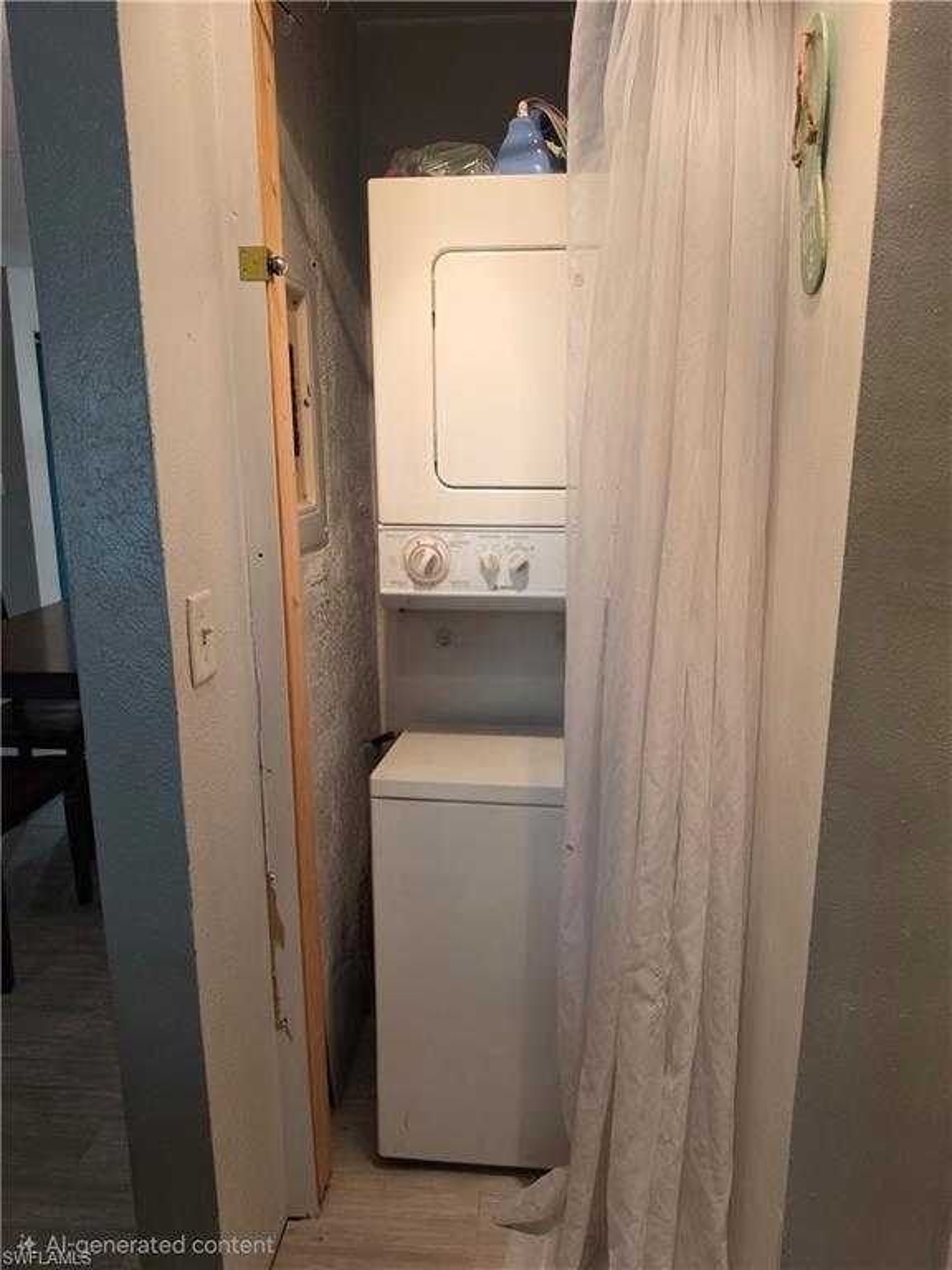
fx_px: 843
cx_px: 476
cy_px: 635
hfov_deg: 58.9
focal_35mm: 23
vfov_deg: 73.9
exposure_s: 1/120
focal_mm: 6.5
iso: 160
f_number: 1.4
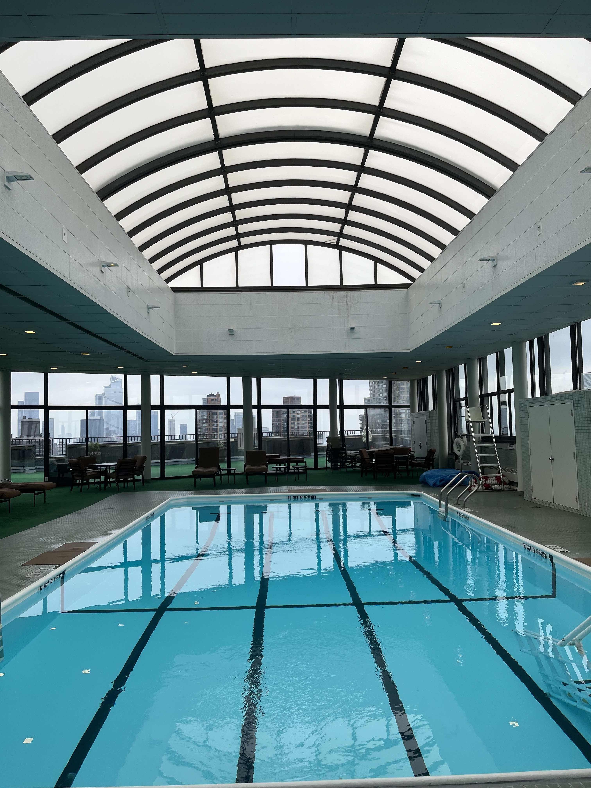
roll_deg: +1.9
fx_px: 592
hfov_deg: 53.1
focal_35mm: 26
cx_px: 296
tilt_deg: +3.8
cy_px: 394
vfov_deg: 67.3
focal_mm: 5.1
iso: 50
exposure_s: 1/2222
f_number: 1.6
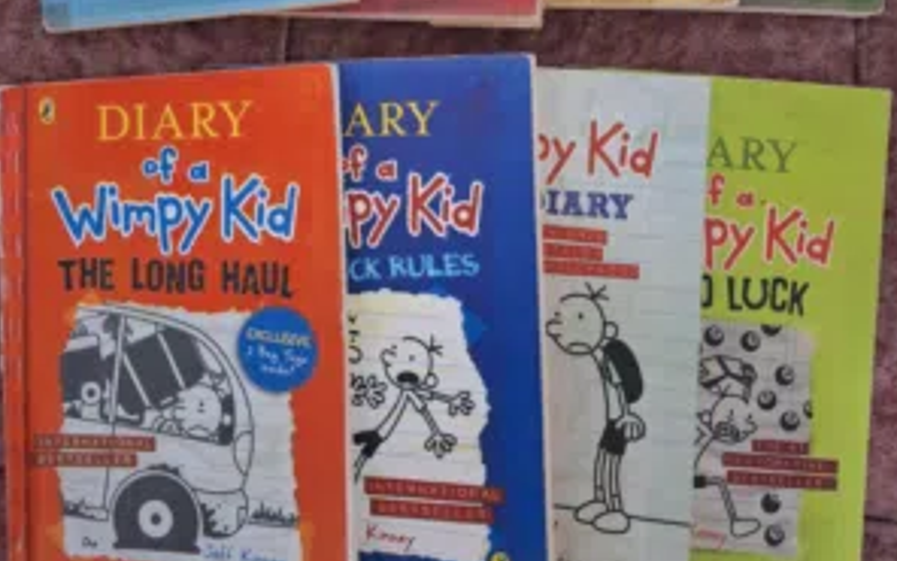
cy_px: 64
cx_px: 452
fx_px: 807
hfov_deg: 58.1
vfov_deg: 36.1
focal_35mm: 33
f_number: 1.8
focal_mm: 5.54
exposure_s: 1/25
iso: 400
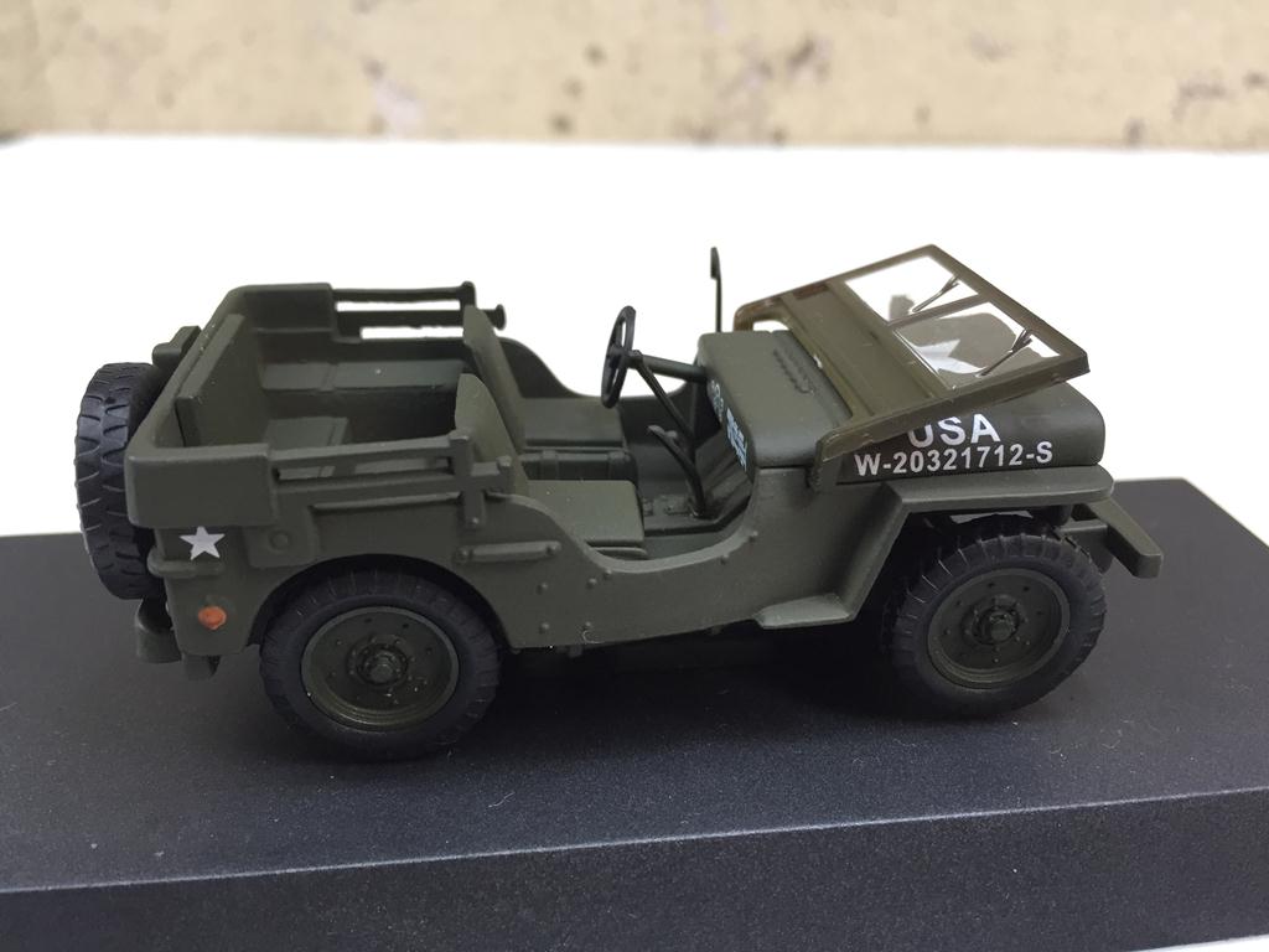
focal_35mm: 29
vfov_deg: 48.2
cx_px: 634
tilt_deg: -26.9
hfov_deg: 61.7
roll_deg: -0.4
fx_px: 1063
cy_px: 476
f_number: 2.2
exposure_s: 1/33
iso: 50
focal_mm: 4.15
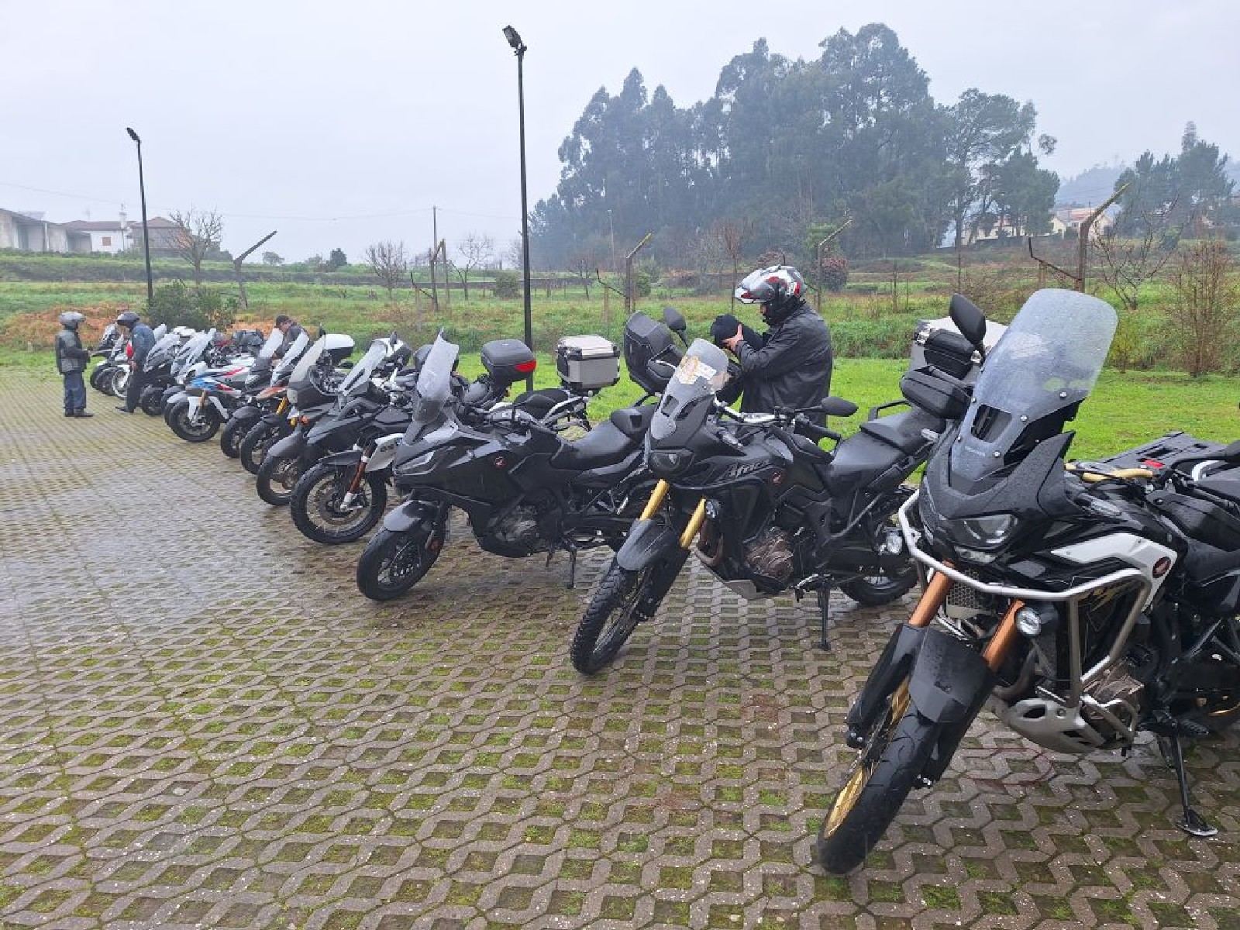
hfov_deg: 73.9
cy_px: 465
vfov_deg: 58.9
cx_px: 620
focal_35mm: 23
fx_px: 824
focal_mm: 5.54
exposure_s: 1/238
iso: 40
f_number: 1.8
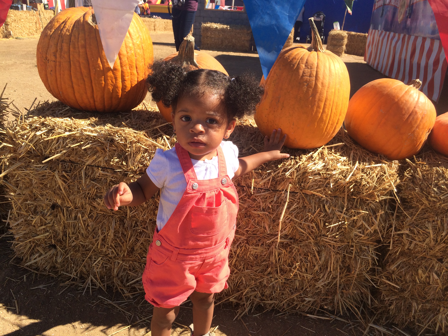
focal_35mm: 29
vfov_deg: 48.2
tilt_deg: -21.8
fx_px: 375
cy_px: 168
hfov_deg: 61.7
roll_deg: -2.6
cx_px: 224
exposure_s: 1/1466
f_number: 2.2
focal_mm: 4.15
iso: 32
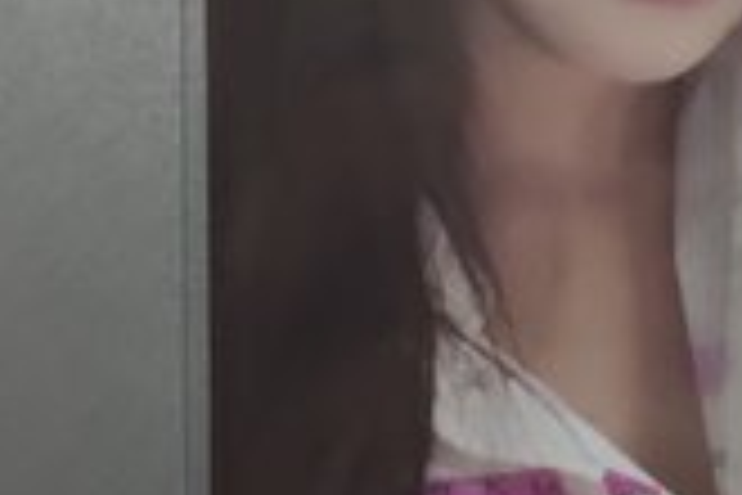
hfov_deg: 22.0
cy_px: -61
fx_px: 1875
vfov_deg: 14.6
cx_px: 630
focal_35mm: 91
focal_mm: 3.96
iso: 160
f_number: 1.8
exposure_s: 1/60
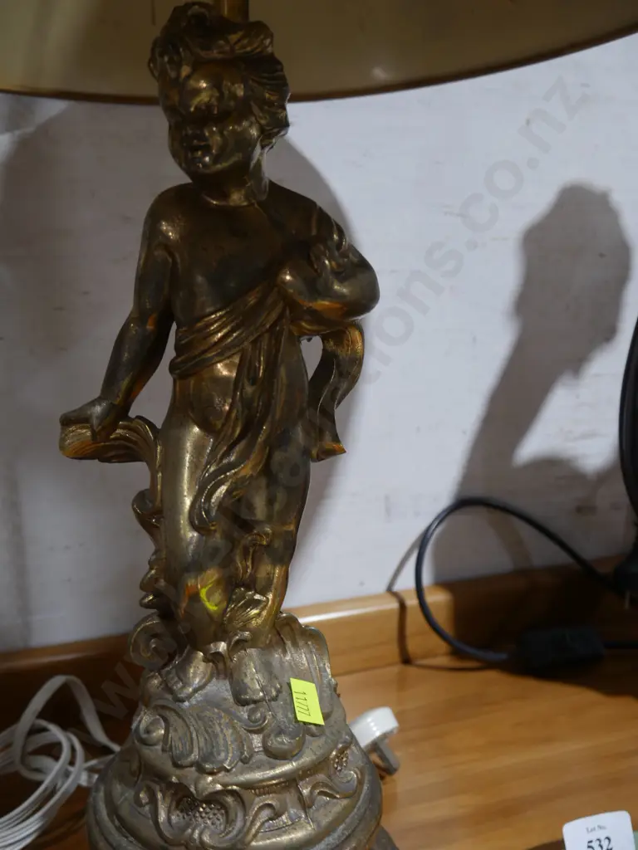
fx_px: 737
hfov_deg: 46.8
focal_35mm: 30
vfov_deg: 60.0
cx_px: 319
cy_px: 425
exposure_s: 1/60
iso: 400
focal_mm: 15
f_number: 3.6
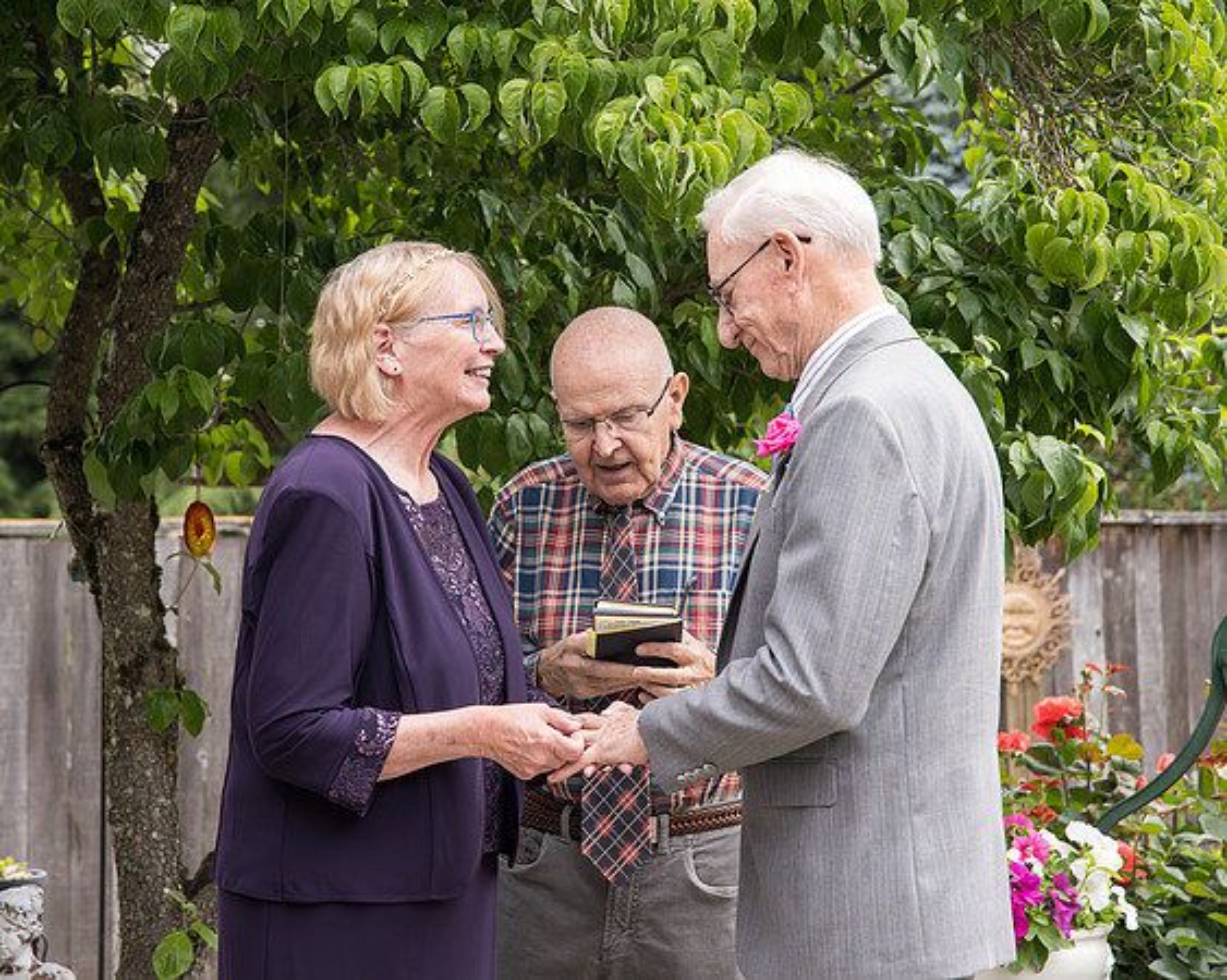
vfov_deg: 16.4
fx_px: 3406
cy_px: 397
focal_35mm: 94
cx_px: 551
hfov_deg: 20.4
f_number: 5
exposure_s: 1/500
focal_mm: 70
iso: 400
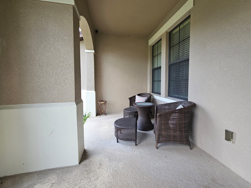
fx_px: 101
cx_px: 134
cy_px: 88
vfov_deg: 85.6
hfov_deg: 101.9
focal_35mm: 14
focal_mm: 2.2
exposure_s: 1/120
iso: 50
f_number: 2.2
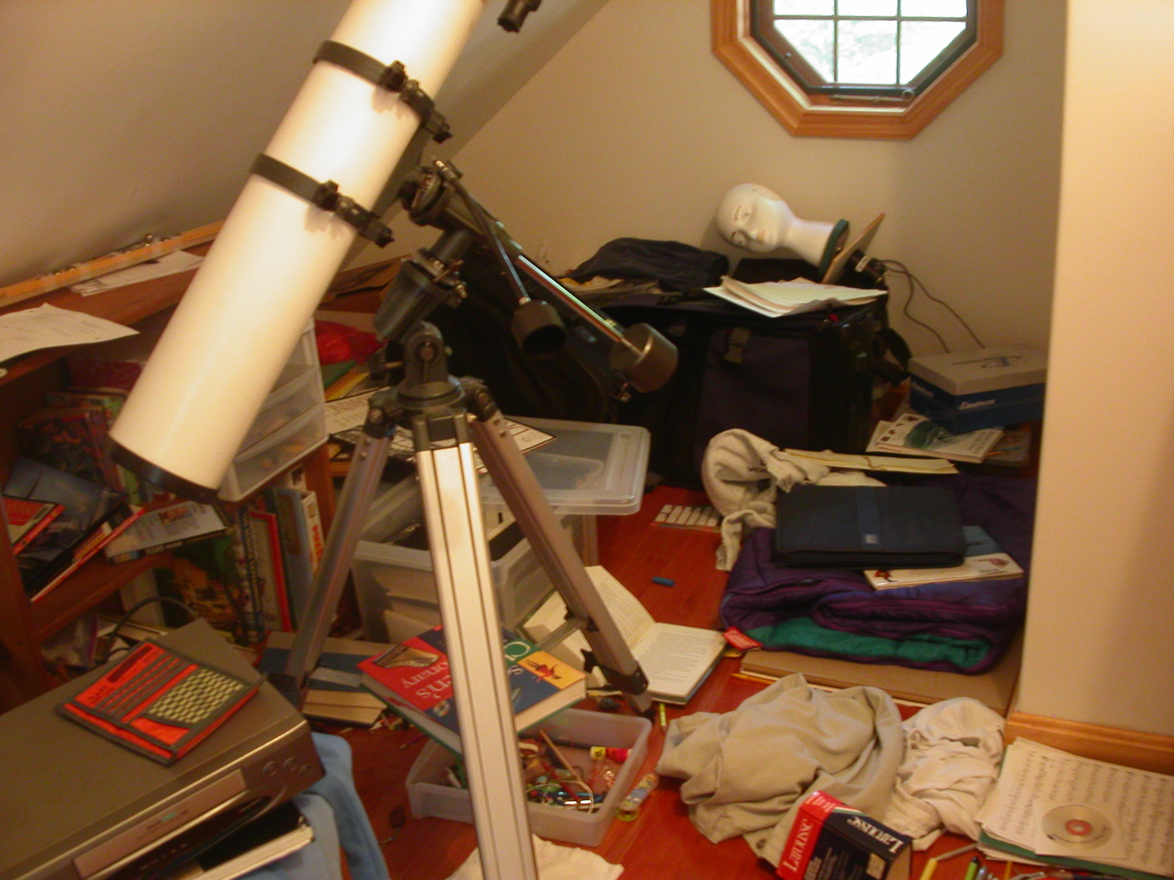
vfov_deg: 37.7
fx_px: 1289
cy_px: 440
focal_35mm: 38
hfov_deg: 49.0
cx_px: 587
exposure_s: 1/6
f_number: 2.8
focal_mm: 7.8
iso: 200
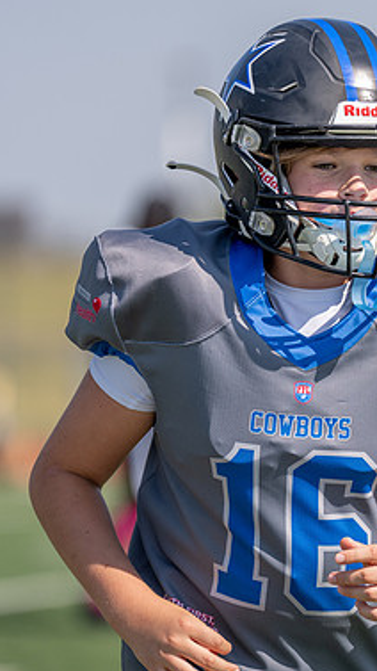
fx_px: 6133
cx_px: 382
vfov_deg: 6.3
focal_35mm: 345
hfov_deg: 3.5
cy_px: 335
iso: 100
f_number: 2.8
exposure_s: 1/2000
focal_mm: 200
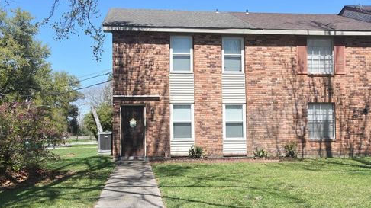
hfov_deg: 48.4
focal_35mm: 42
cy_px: 119
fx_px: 413
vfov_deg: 28.3
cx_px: 189
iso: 200
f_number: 9
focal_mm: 26
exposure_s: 1/320
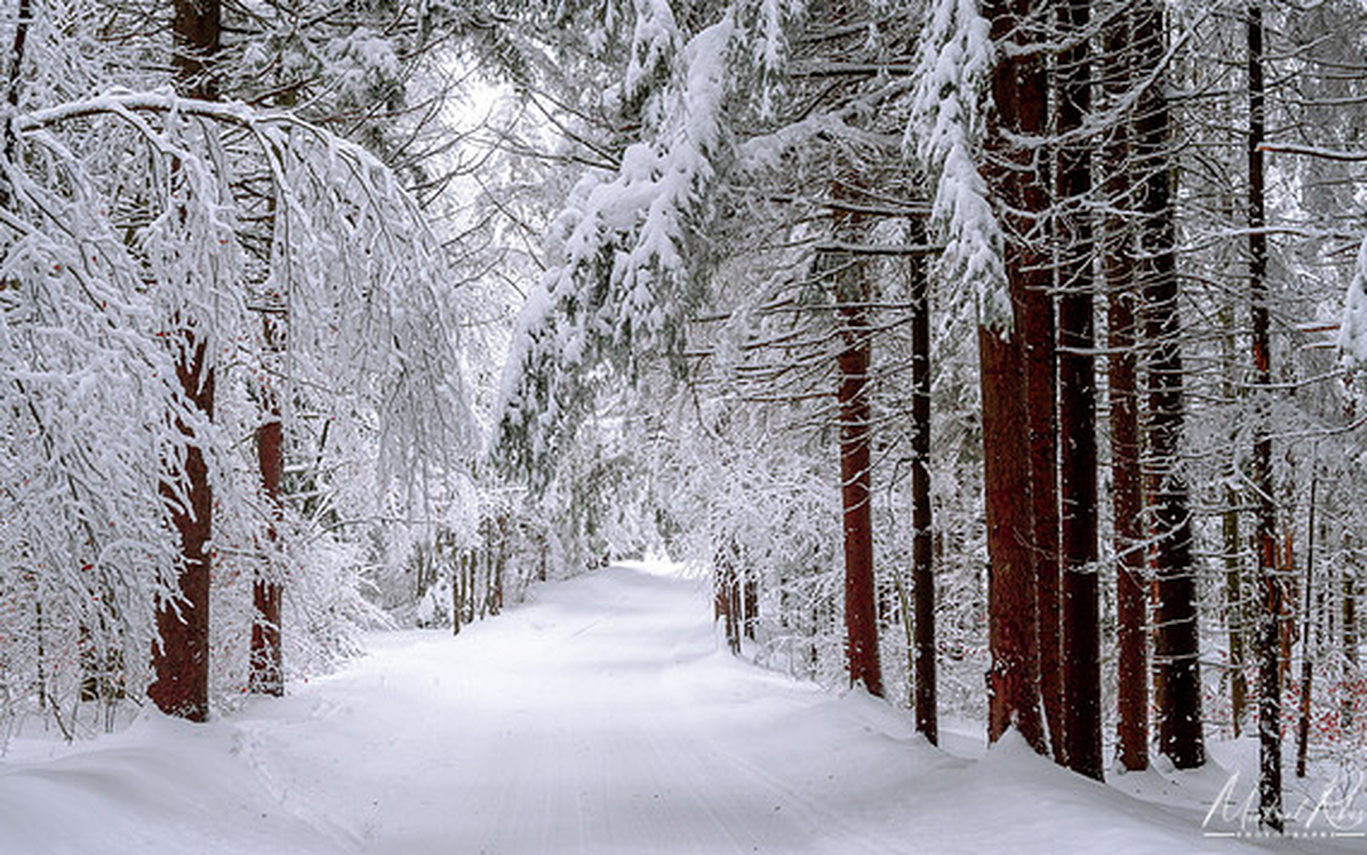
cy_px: 395
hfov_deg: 38.2
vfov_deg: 24.4
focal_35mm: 53
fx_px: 1975
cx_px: 694
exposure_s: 1/13
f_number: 13
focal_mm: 34
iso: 100
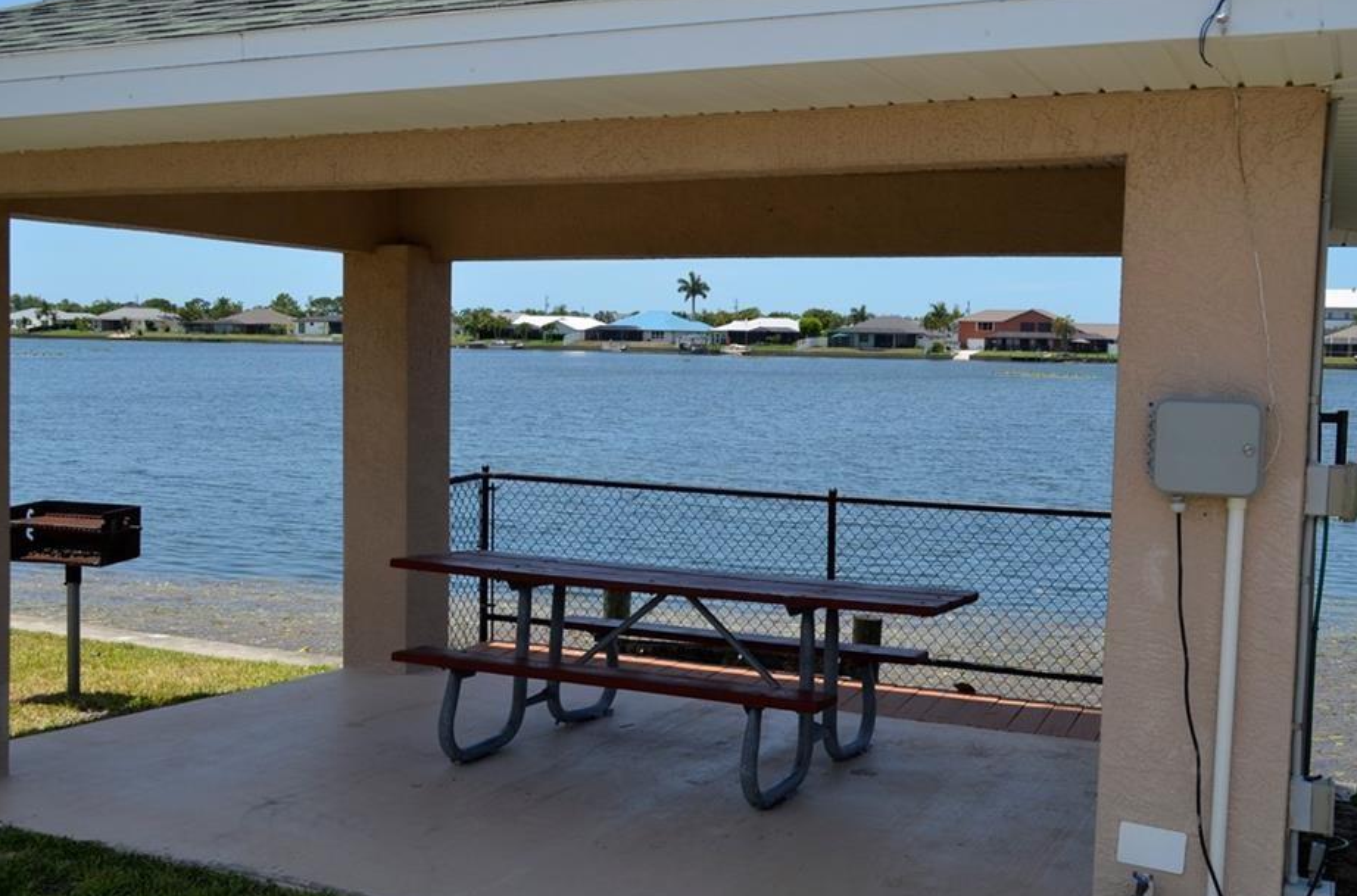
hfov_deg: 48.6
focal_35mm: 40
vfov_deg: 33.2
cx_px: 678
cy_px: 444
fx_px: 1503
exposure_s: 1/250
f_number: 8
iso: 100
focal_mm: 24
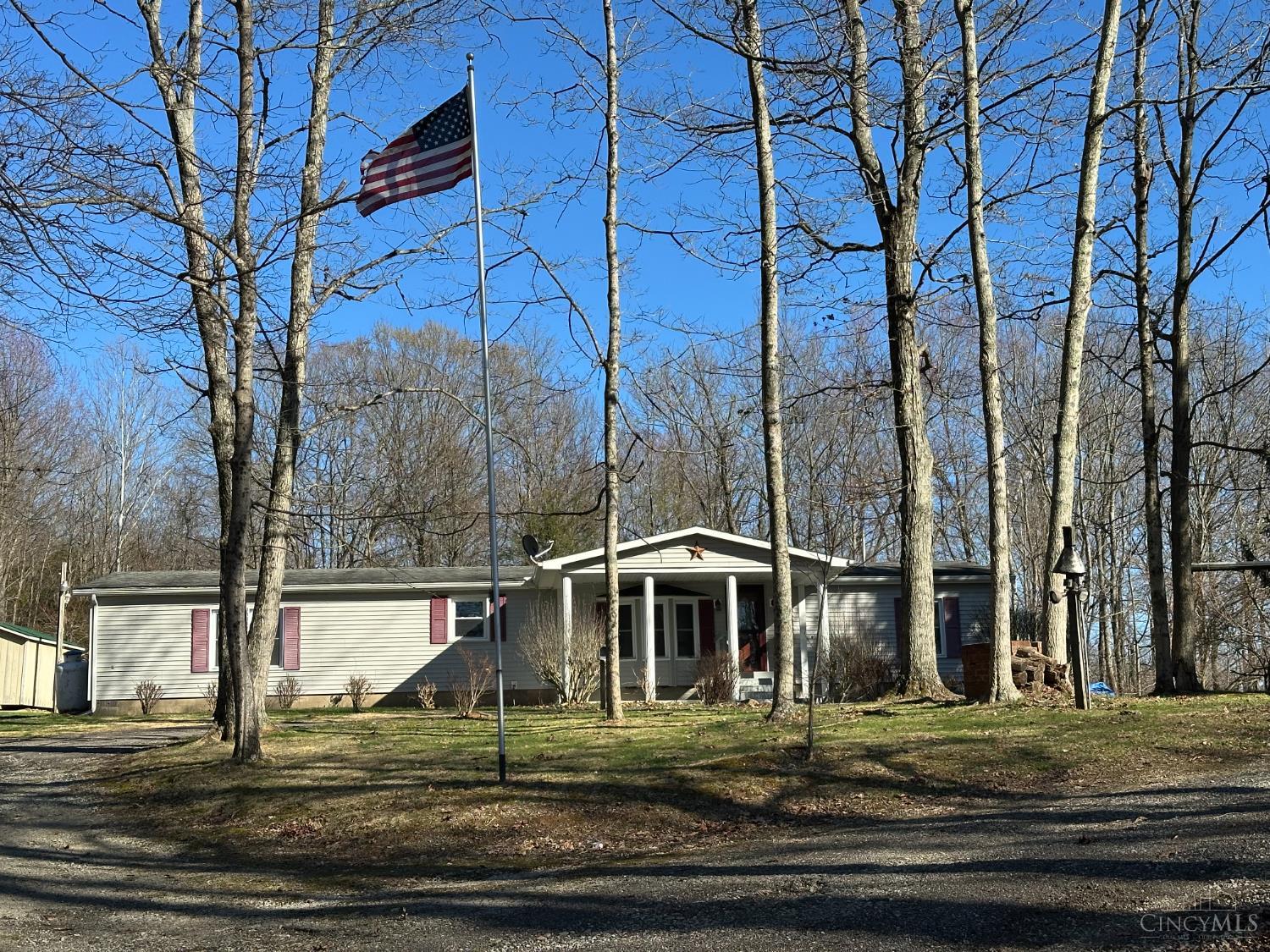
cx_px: 635
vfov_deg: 30.3
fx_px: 1761
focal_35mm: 48
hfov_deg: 39.7
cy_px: 476
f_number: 1.78
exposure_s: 1/2809
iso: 64
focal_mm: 6.86
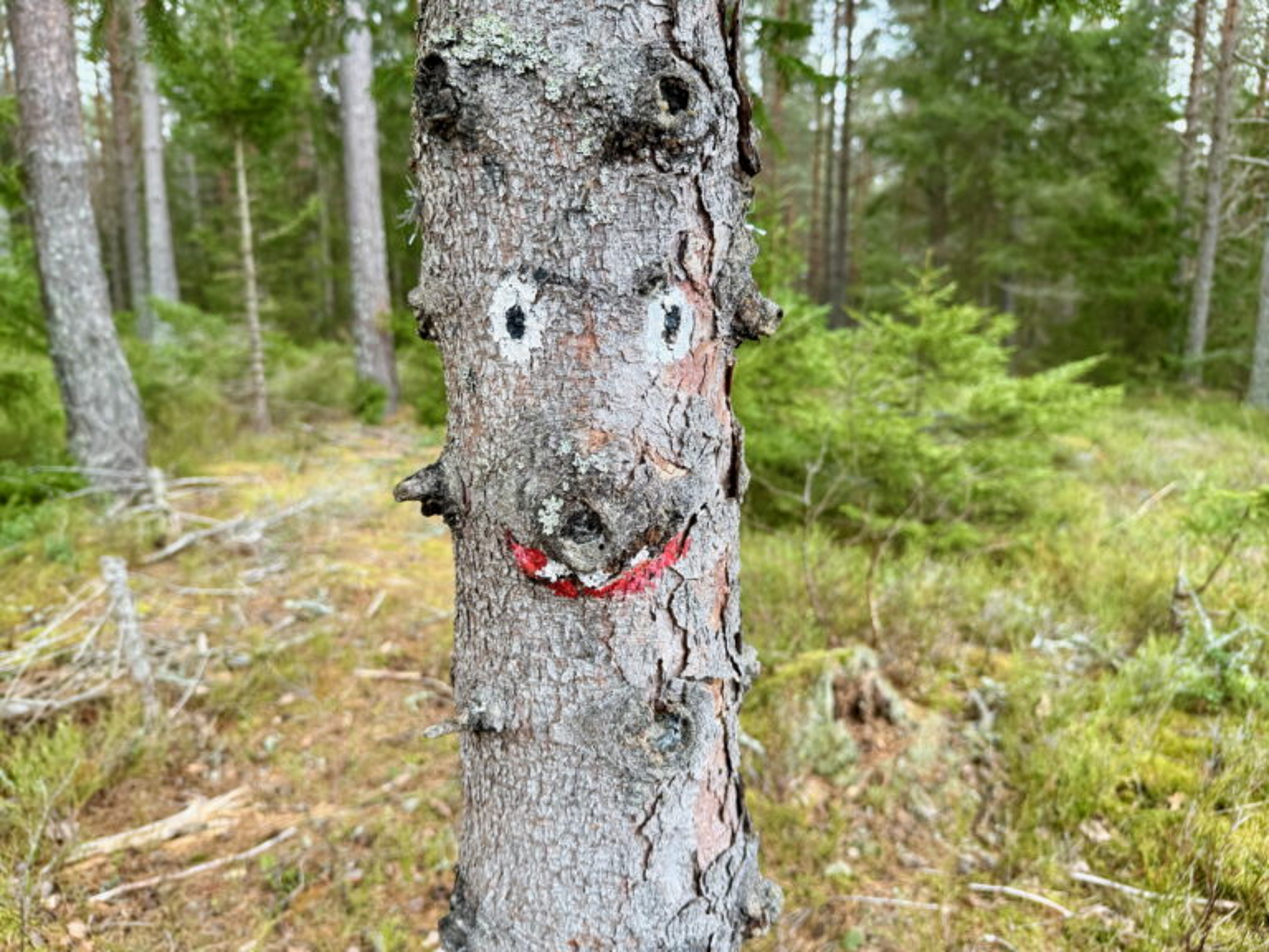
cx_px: 634
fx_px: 880
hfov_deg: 71.6
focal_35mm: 24
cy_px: 476
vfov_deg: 56.8
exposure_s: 1/121
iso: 64
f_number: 1.78
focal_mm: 6.76
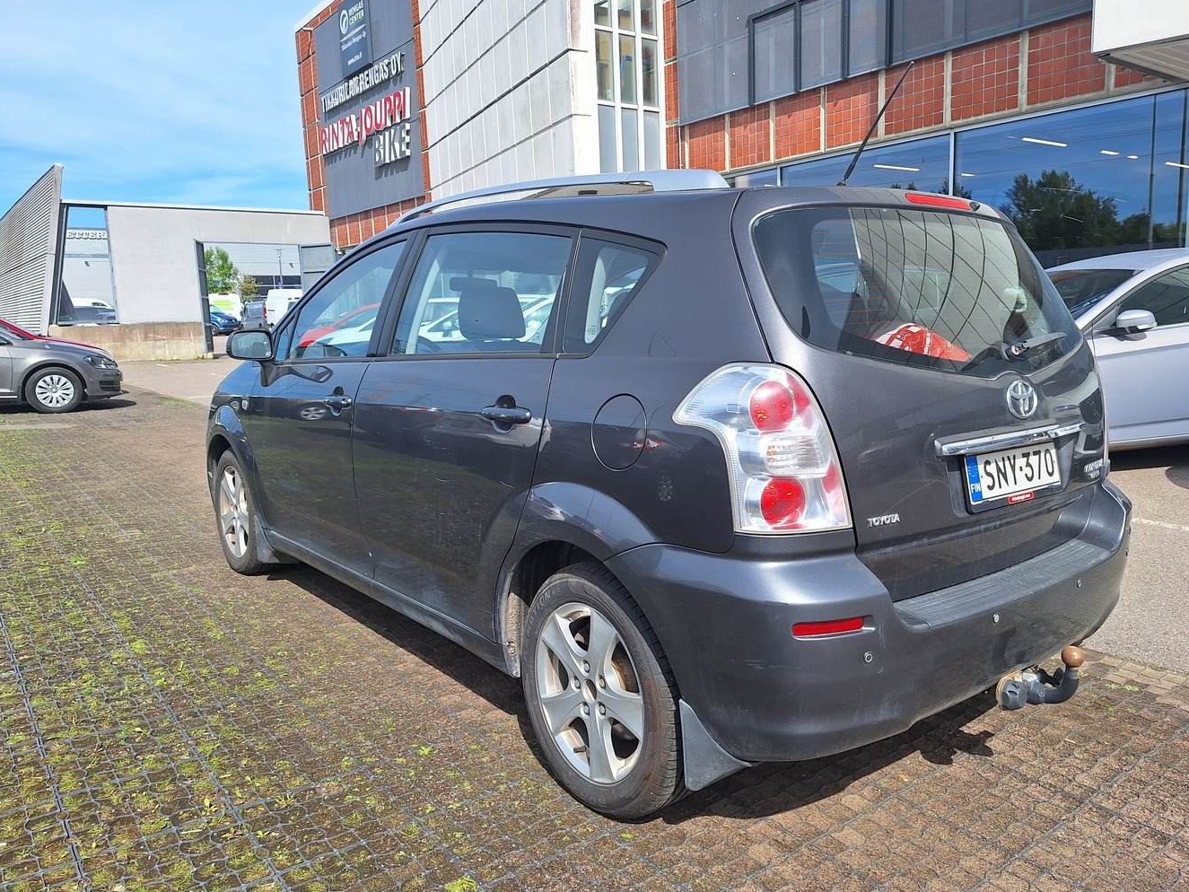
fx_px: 859
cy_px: 446
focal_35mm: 25
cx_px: 642
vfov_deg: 54.9
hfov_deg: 69.3
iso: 40
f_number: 1.8
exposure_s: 1/2538
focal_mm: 5.54
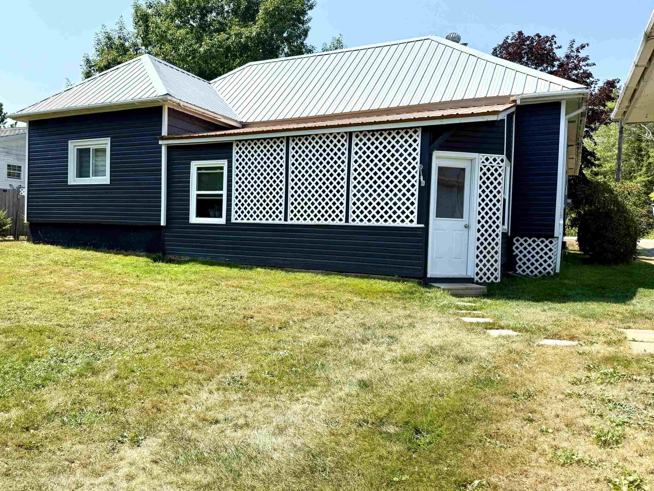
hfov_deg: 67.3
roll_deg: -1.8
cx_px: 313
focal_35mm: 26
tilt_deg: -1.2
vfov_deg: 53.1
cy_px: 239
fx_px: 491
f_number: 1.78
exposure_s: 1/3584
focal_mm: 6.76
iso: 80
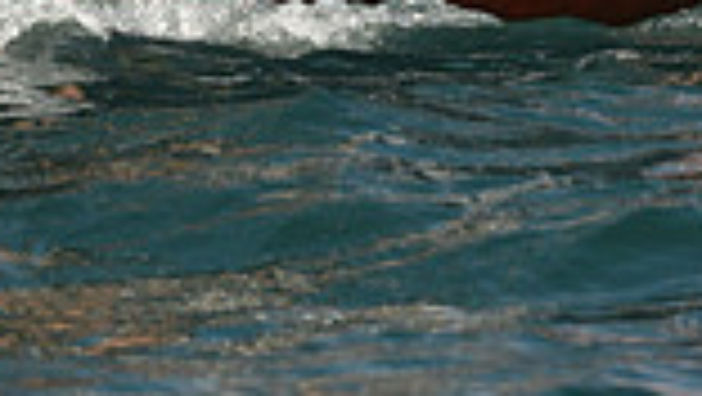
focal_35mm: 778
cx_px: 155
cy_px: -878
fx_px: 14492
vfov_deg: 1.6
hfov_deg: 2.8
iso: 250
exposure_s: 1/1000
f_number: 7.1
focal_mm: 200
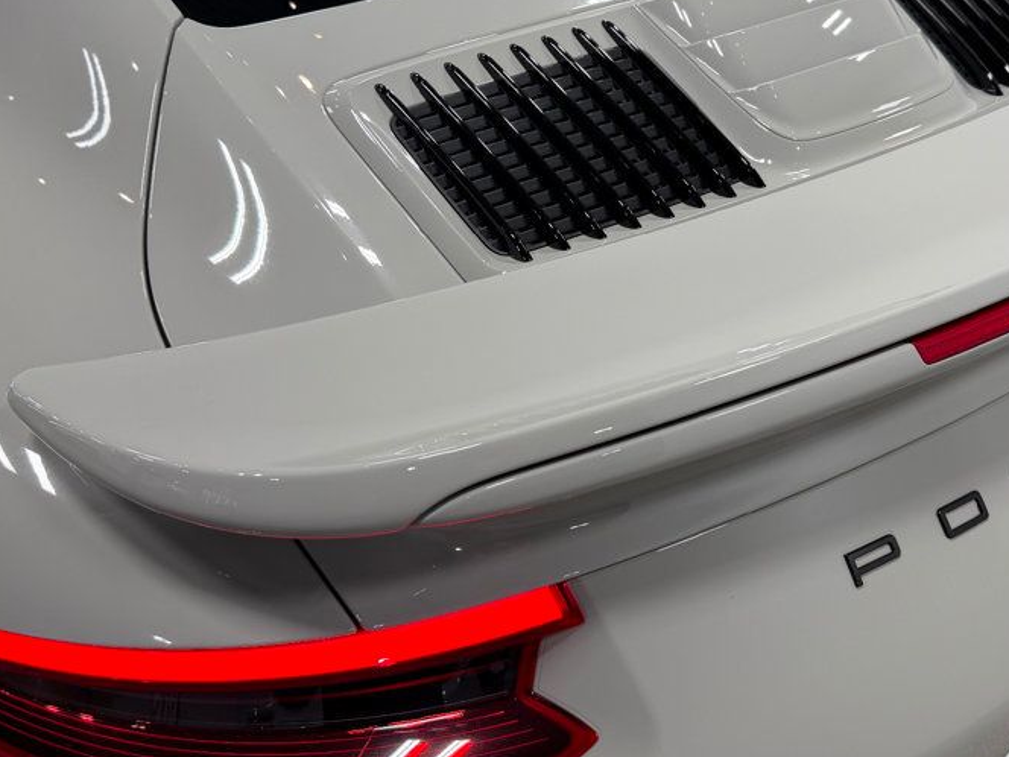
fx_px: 1078
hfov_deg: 49.6
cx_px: 640
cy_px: 260
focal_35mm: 37
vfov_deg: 38.3
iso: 80
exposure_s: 1/285
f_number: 1.78
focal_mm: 6.76
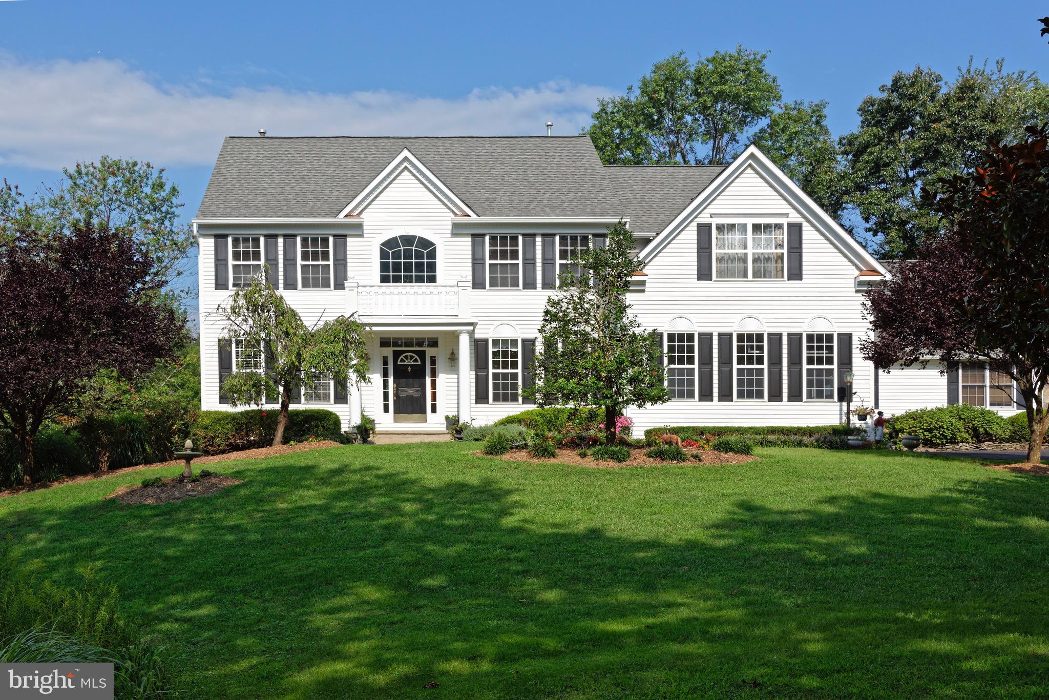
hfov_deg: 50.7
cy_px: 350
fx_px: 1107
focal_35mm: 38
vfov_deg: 35.1
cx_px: 524
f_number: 9
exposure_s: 1/640
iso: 320
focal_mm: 38
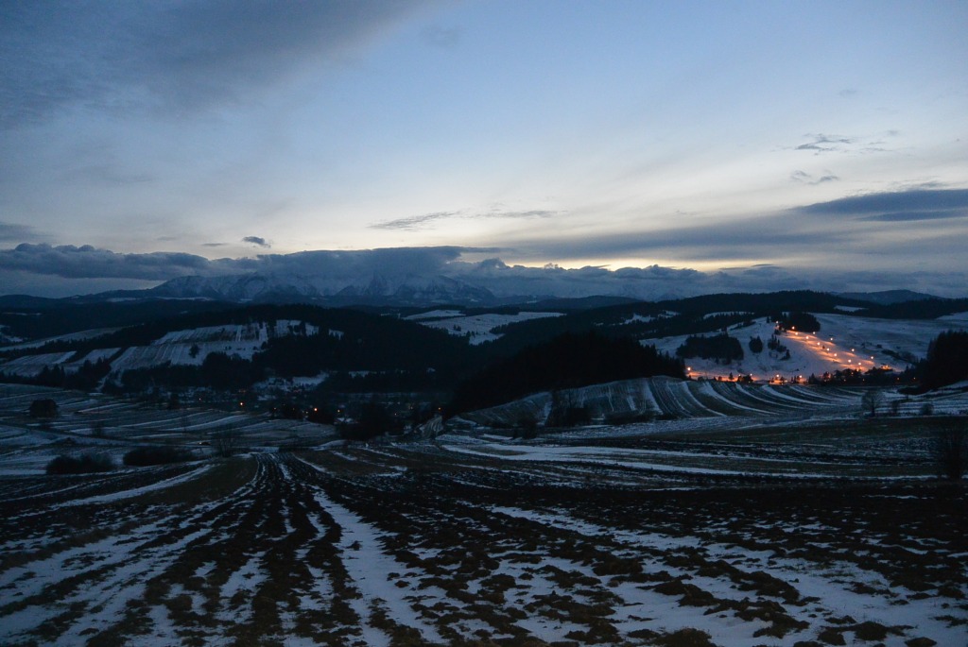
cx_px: 484
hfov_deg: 63.6
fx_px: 781
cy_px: 324
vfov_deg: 45.1
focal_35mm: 29
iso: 1000
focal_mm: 11
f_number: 3.5
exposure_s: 1/60
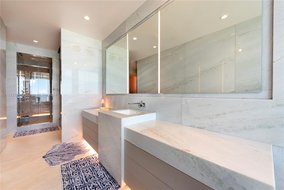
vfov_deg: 81.2
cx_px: 142
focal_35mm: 14
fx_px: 110
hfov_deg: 104.2
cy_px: 95
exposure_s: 1/30
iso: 400
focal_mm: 14
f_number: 9
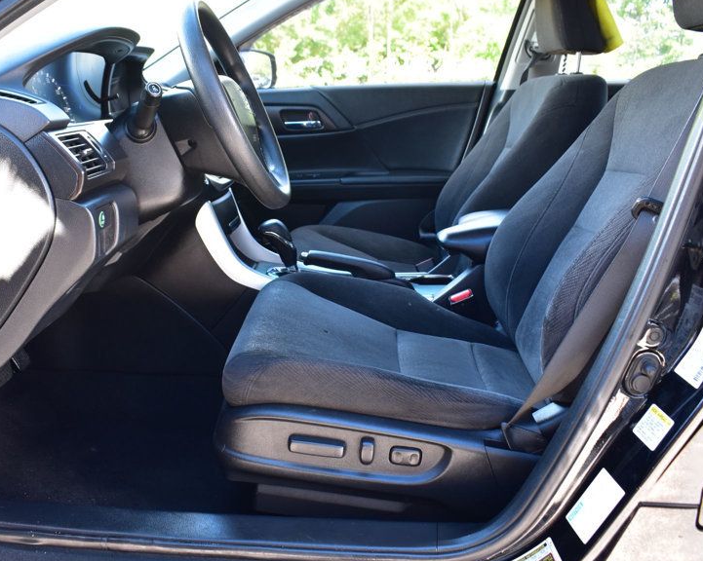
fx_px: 749
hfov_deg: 50.2
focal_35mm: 36
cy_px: 262
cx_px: 303
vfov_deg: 41.1
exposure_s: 1/15
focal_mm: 18
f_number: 6.3
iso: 450
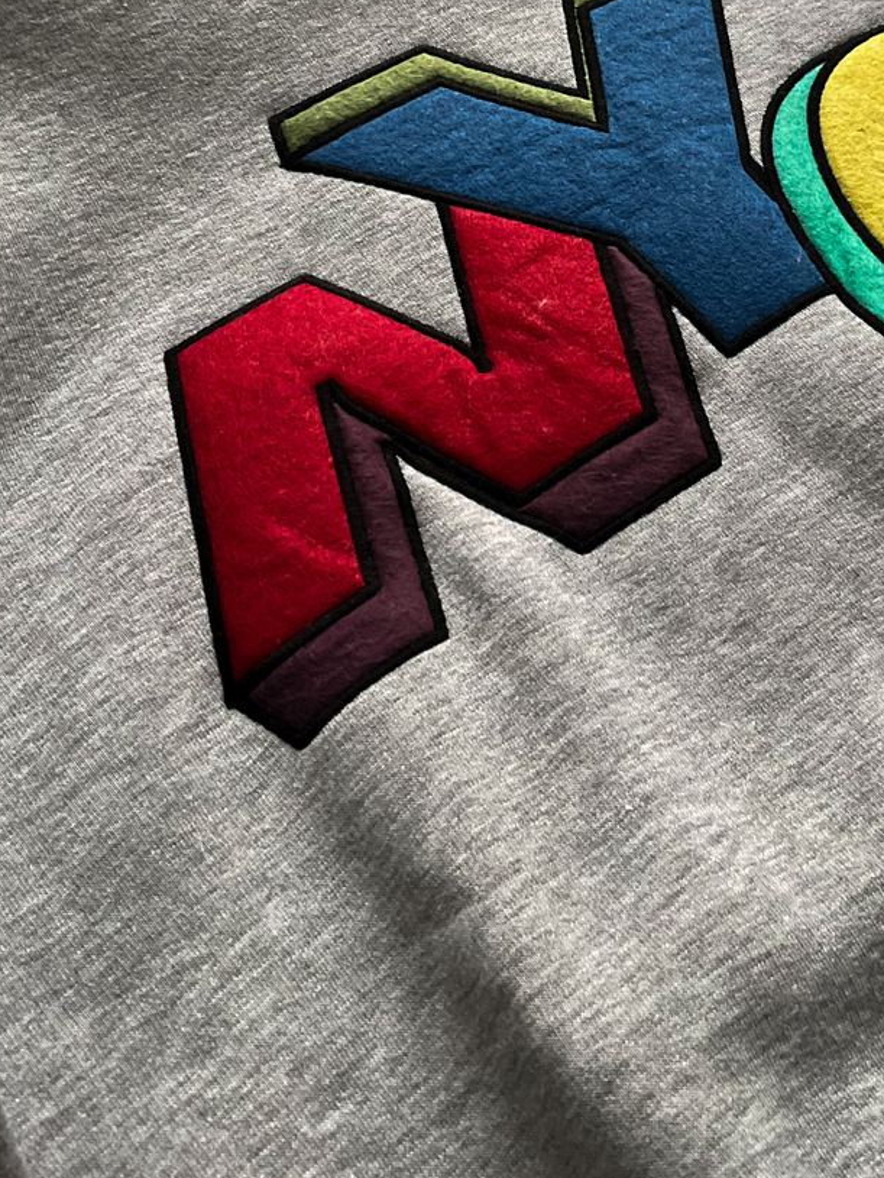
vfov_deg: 32.7
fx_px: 1940
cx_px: 664
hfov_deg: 25.4
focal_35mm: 57
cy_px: 216
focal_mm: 3
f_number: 1.8
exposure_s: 1/80
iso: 64
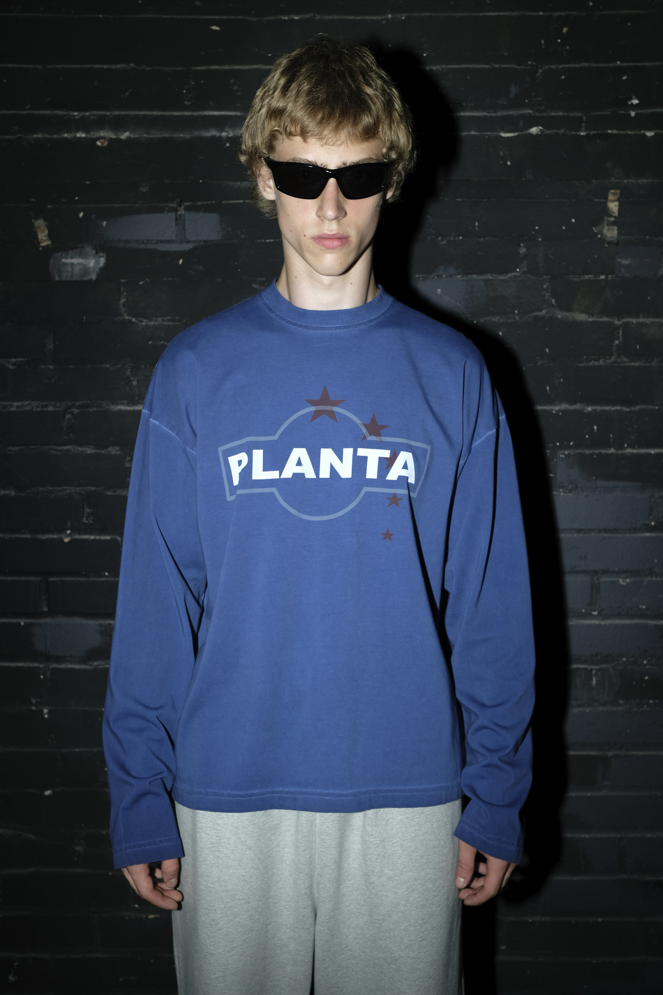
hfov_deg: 37.8
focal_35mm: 35
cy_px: 498
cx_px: 332
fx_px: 967
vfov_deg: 54.4
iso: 100
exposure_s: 1/125
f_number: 4
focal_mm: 23
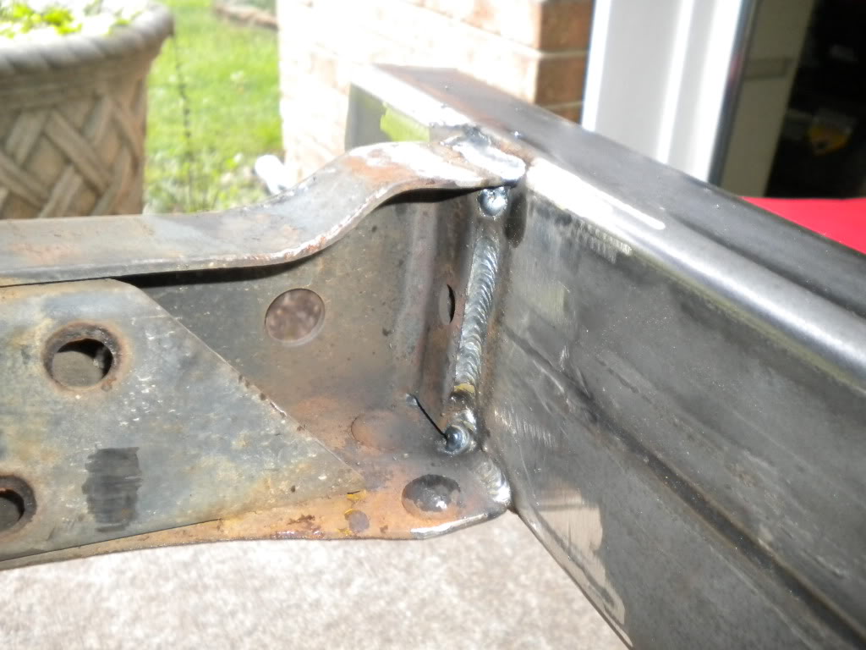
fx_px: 876
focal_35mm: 35
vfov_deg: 40.7
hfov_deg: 52.6
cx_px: 433
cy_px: 325
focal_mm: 6.3
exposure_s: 1/30
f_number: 3.1
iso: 400
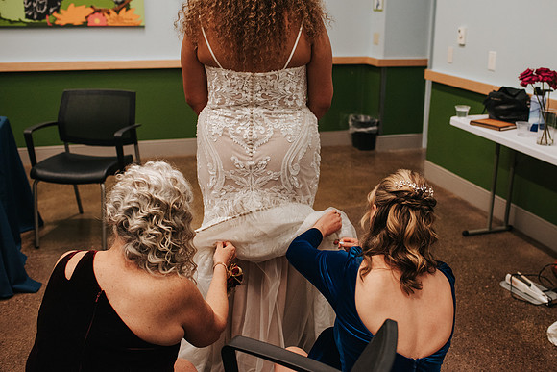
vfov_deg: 34.0
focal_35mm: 39
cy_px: 177
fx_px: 607
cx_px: 312
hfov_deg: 49.2
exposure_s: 1/200
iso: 1000
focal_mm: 35
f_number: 2.8
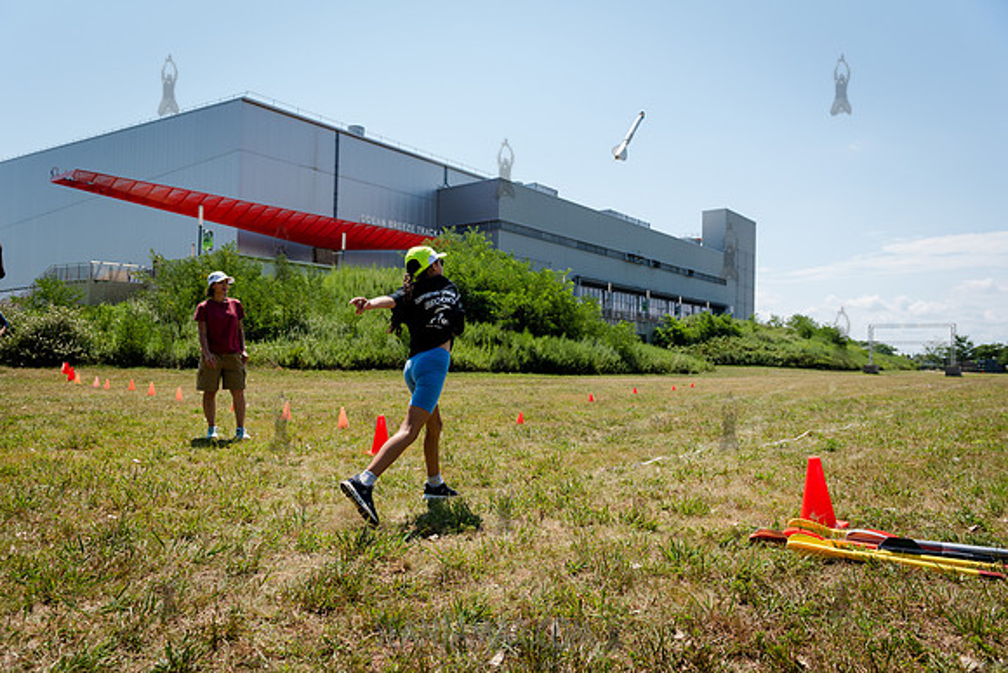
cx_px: 504
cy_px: 336
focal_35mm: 24
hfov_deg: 73.7
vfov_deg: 53.2
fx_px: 672
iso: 320
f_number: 4
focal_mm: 24
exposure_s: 1/2500
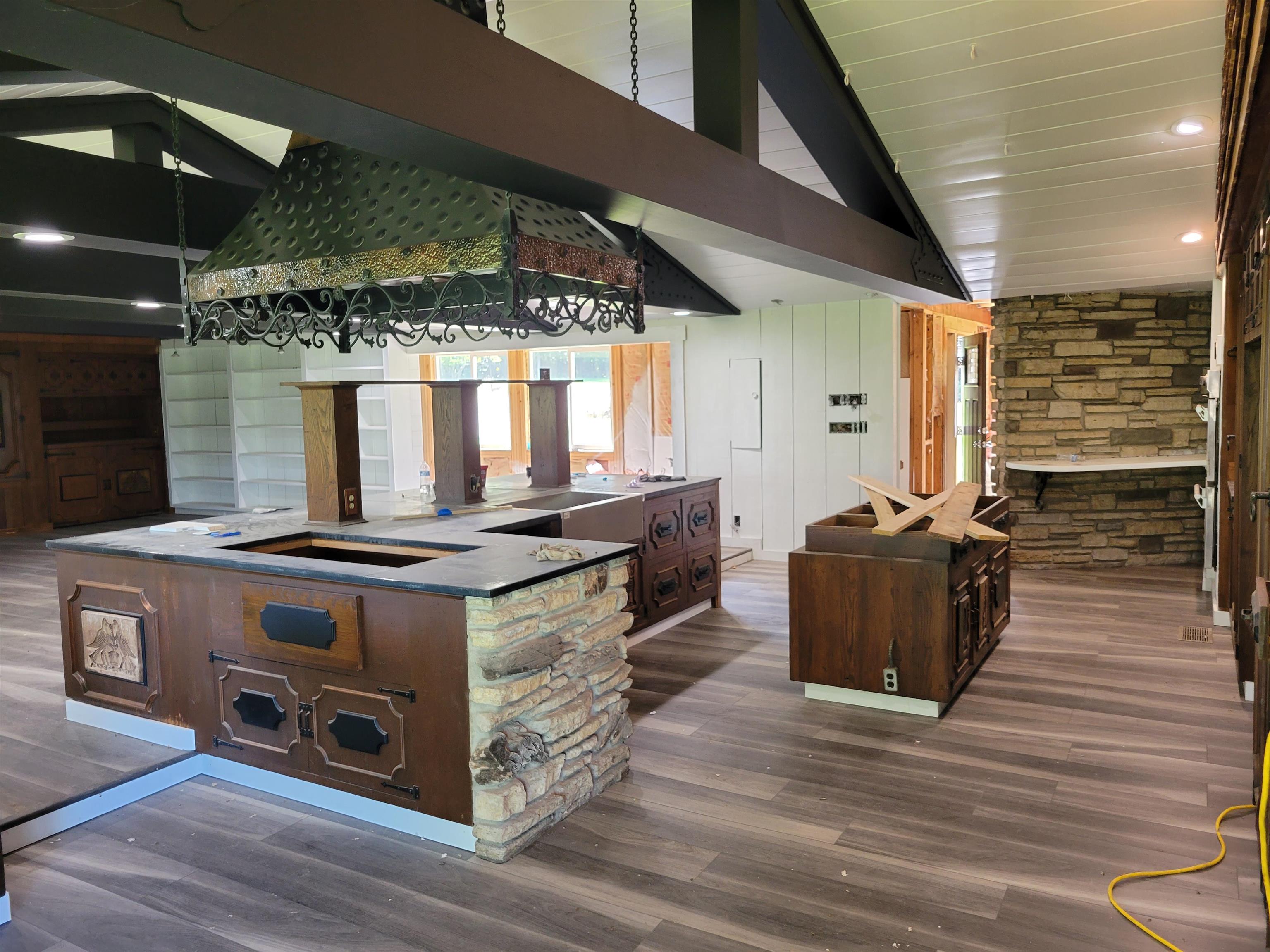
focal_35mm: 26
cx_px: 635
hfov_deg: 67.3
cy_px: 476
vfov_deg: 53.1
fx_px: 954
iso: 250
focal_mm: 5.4
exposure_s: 1/59
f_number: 1.8
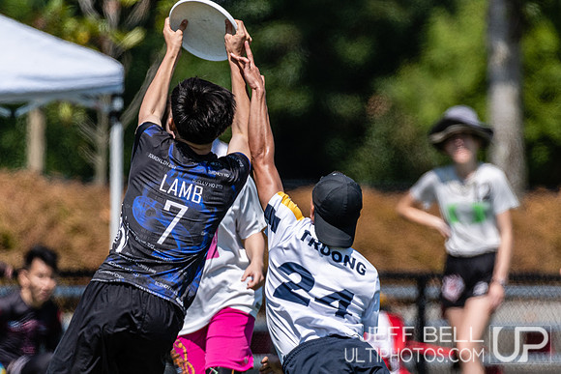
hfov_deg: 2.5
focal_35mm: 828
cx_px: 347
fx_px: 12911
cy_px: 214
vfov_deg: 1.7
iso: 200
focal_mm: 400
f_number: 4
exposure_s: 1/2500
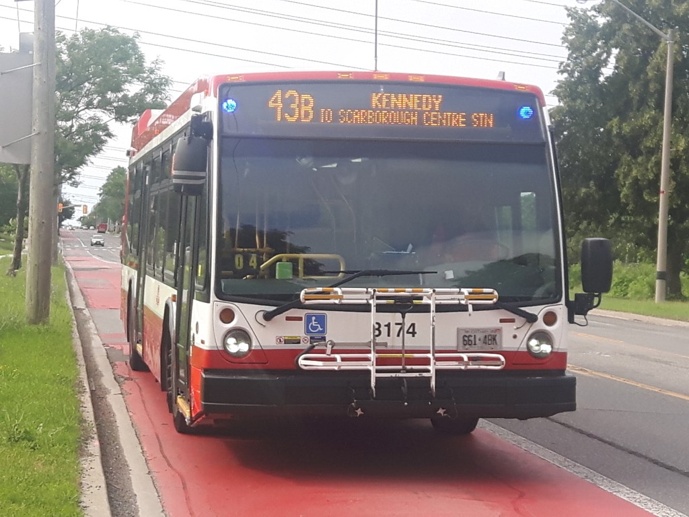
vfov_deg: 45.4
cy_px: 258
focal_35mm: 31
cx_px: 344
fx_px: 617
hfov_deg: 58.4
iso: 40
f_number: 1.9
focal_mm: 3.7
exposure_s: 1/552
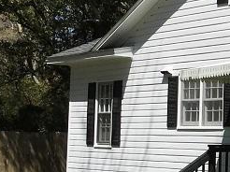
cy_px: 105
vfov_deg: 12.5
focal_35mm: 118
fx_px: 783
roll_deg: -1.1
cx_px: 401
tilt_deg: +4.1
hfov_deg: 14.8
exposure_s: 1/2262
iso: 25
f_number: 2.2
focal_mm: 4.15
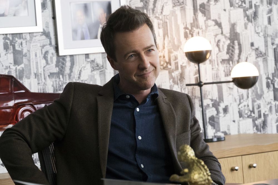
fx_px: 1011
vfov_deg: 10.5
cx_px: 139
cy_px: 92
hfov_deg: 15.7
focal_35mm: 131
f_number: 7.1
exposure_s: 1/125
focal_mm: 87.1
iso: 5000
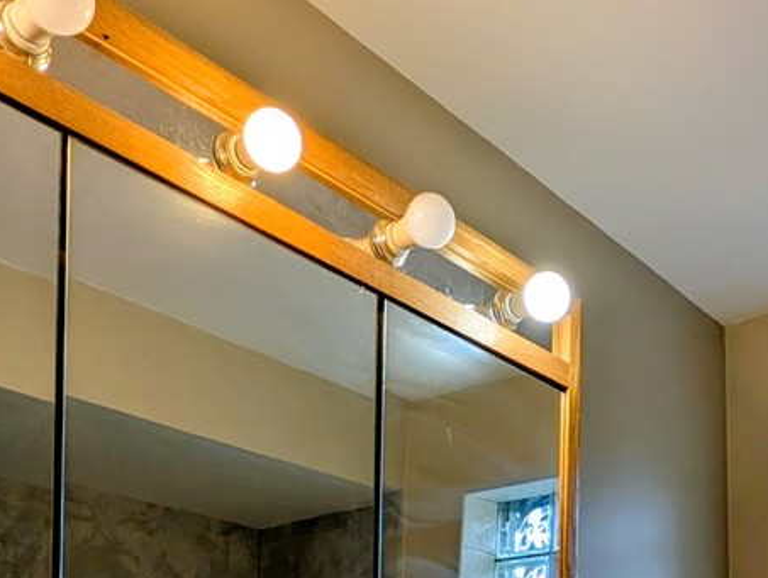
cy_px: 725
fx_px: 844
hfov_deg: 47.4
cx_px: 559
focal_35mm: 38
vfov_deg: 30.8
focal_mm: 2.02
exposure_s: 1/164
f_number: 1.7
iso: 48
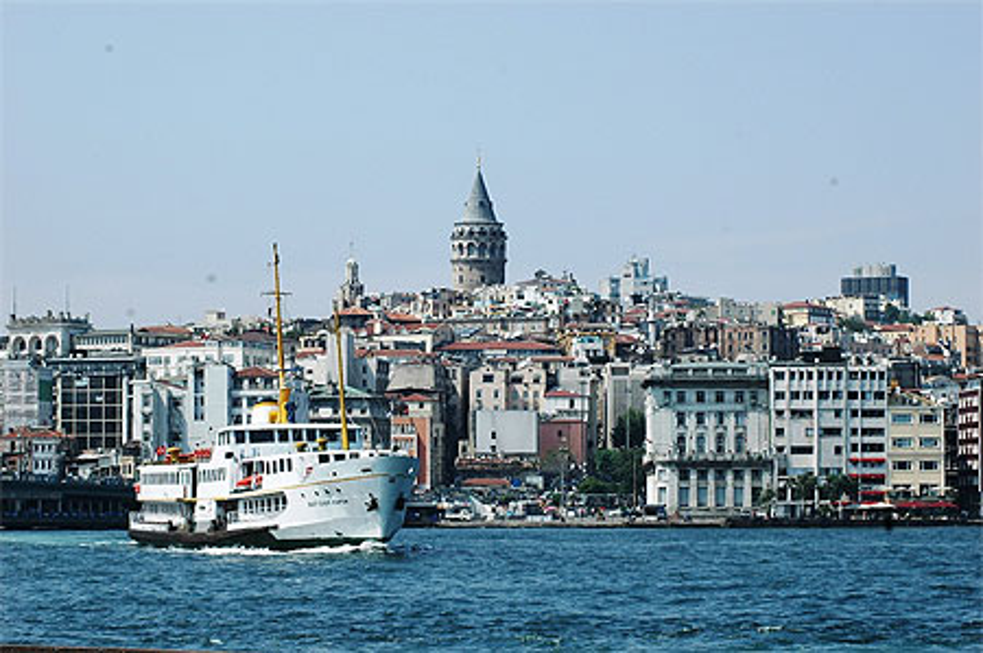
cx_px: 492
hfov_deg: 19.5
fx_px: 2864
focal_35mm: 105
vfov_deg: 13.0
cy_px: 326
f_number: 10
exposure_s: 1/400
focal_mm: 70
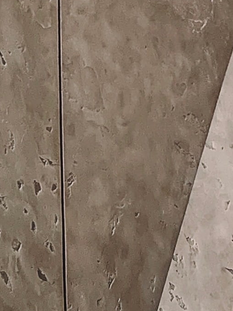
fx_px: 1391
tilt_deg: +23.4
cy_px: 56
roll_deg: +0.6
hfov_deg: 9.4
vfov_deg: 12.7
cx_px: -78
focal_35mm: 155
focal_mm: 4.25
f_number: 1.8
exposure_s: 1/121
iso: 64
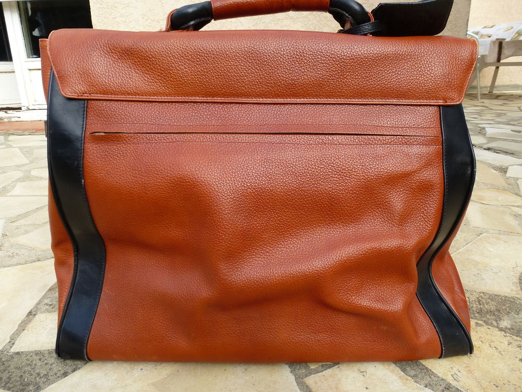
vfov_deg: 56.8
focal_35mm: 24
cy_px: 196
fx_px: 362
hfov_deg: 71.6
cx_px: 261
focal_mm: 4.3
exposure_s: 1/250
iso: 100
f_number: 4
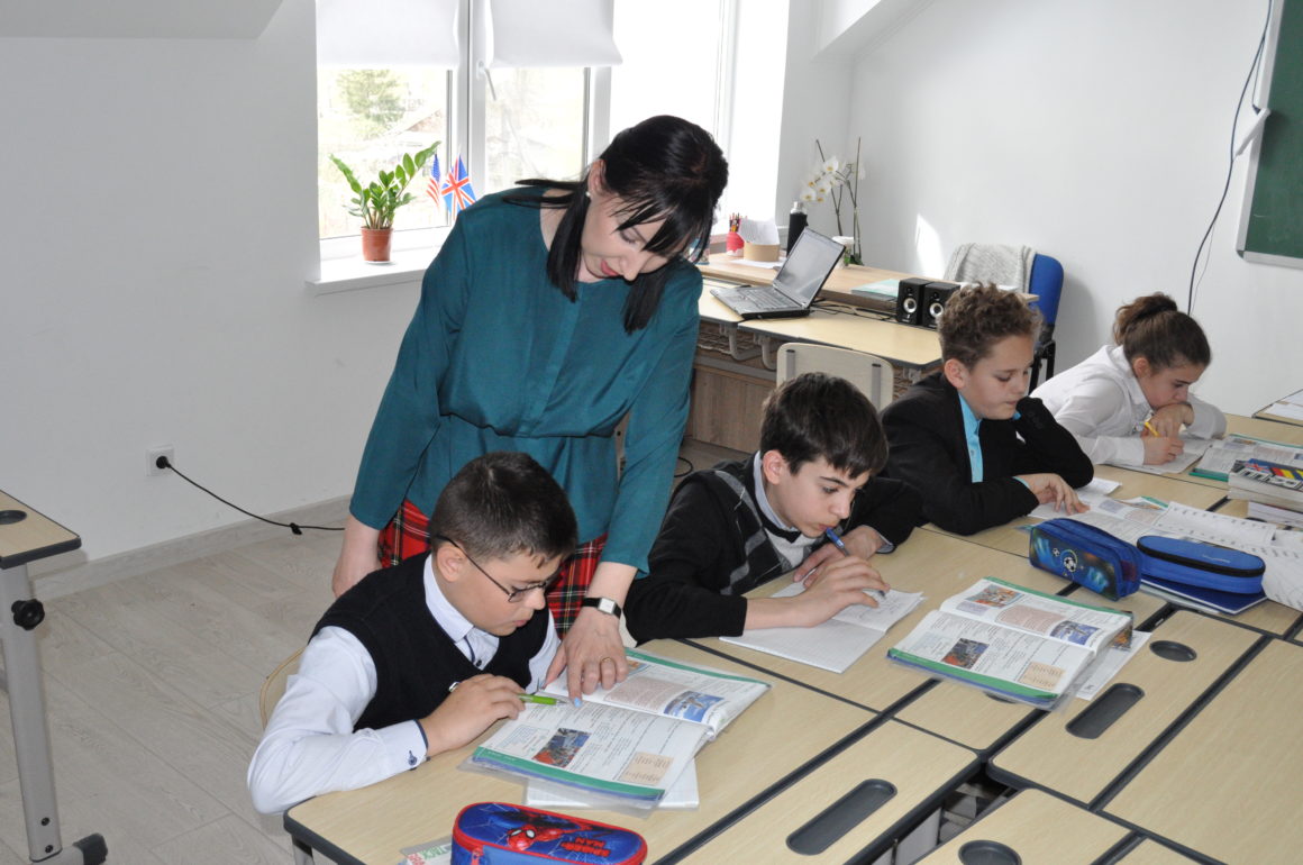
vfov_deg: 36.8
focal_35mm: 36
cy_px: 432
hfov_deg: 53.2
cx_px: 652
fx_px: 1301
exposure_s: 1/200
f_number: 8
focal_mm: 24
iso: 1600
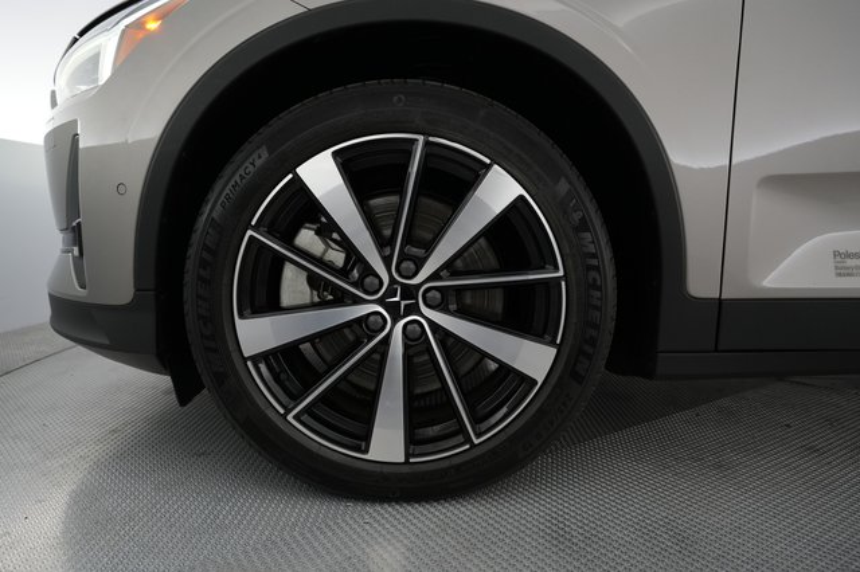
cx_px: 430
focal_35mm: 24
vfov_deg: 53.1
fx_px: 573
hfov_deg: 73.8
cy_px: 286
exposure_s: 1/50
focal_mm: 24
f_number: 4.5
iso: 1250
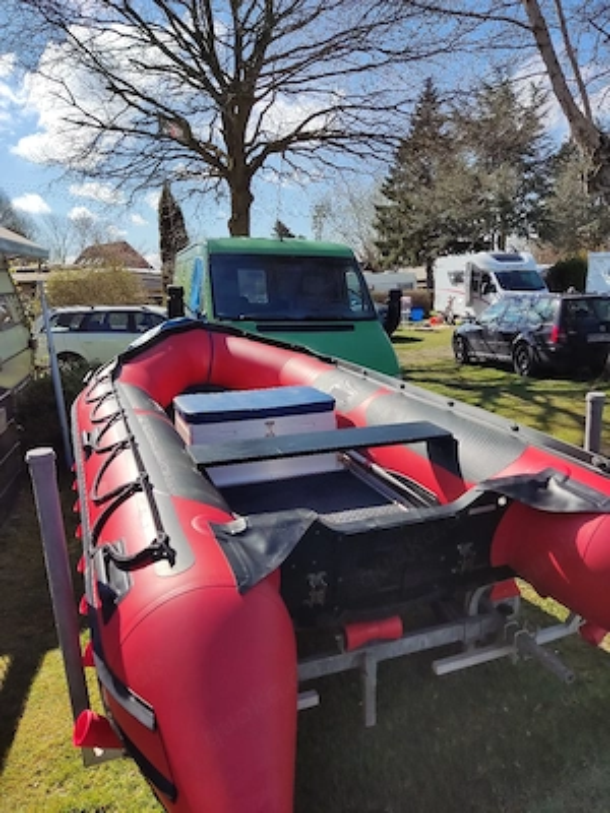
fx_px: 587
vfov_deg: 69.4
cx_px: 305
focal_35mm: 25
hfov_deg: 54.9
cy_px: 406
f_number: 1.79
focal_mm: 4.71
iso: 50
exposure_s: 1/2500
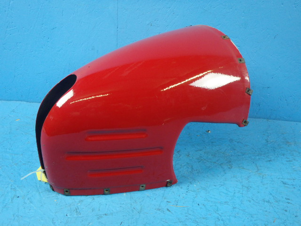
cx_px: 150
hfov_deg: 63.4
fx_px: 243
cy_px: 113
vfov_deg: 49.7
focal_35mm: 28
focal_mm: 5
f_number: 3.9
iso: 400
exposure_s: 1/30
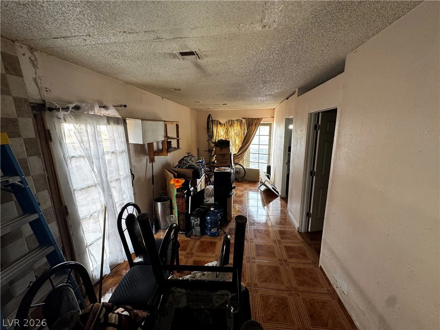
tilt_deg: -12.1
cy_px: 165
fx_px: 178
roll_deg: +1.0
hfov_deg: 102.1
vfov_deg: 85.7
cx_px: 220
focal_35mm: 14
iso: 250
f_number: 2.2
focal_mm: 2.22
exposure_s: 1/99
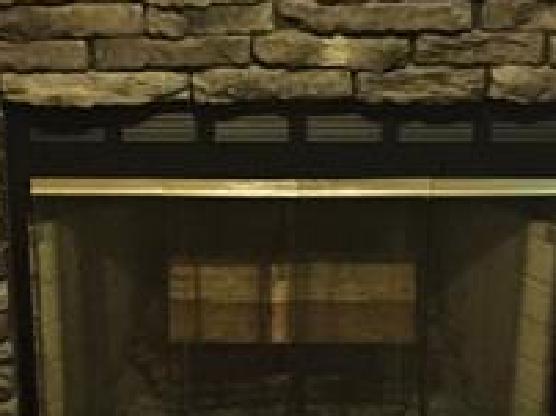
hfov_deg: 21.3
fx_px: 1476
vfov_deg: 16.0
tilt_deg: -22.3
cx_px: 250
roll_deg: -1.9
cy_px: 292
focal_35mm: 92
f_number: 2.2
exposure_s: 1/30
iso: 200
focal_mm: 4.15
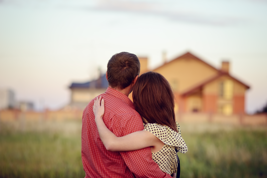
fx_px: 631
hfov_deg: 23.9
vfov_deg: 16.1
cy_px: 89
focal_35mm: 85
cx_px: 134
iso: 100
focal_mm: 85
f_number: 1.8
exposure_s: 1/200
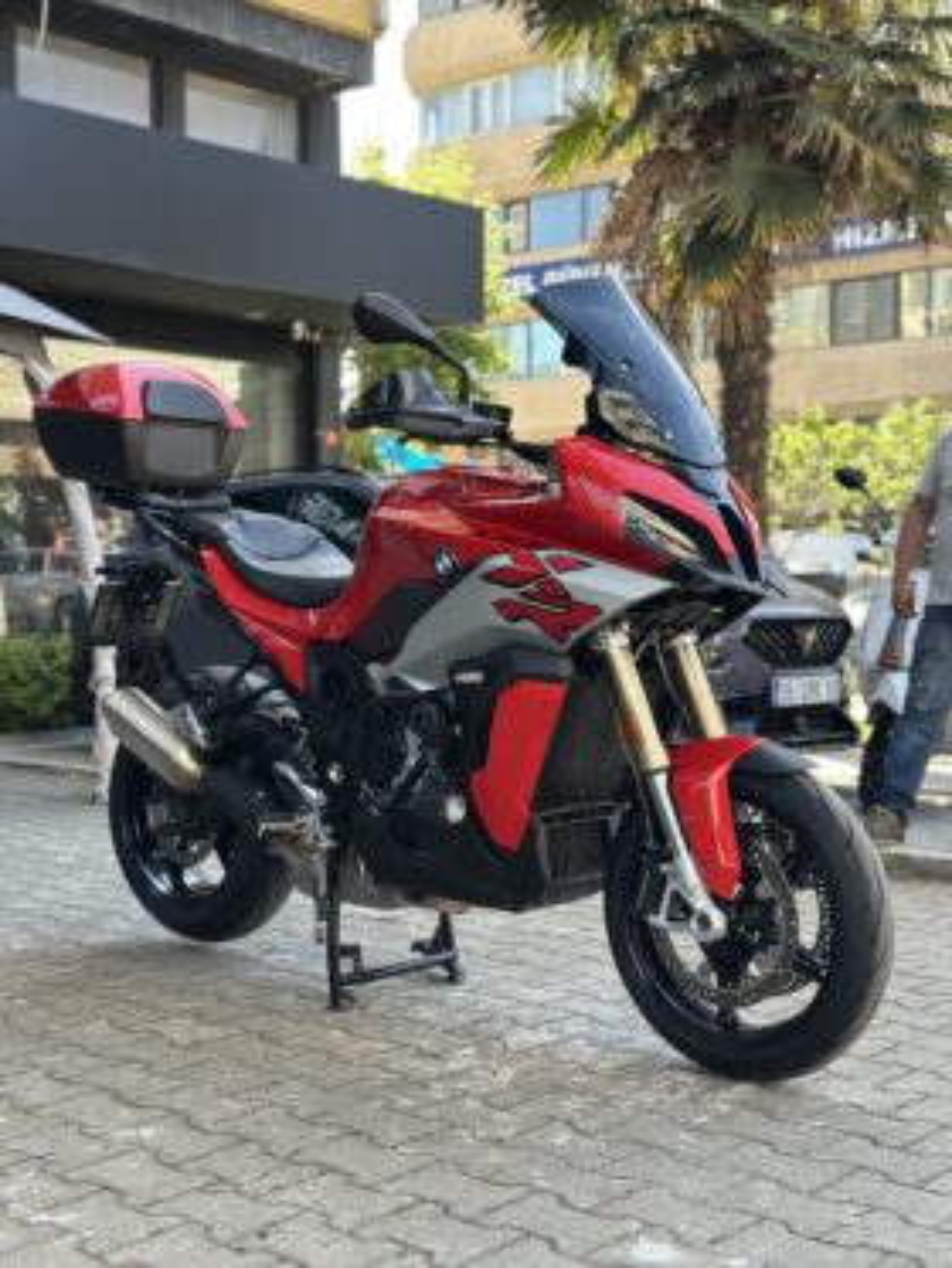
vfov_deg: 39.6
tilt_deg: -0.9
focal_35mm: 48
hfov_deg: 30.3
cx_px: 476
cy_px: 634
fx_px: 1759
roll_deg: -0.2
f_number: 1.78
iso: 80
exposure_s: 1/448
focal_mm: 6.86
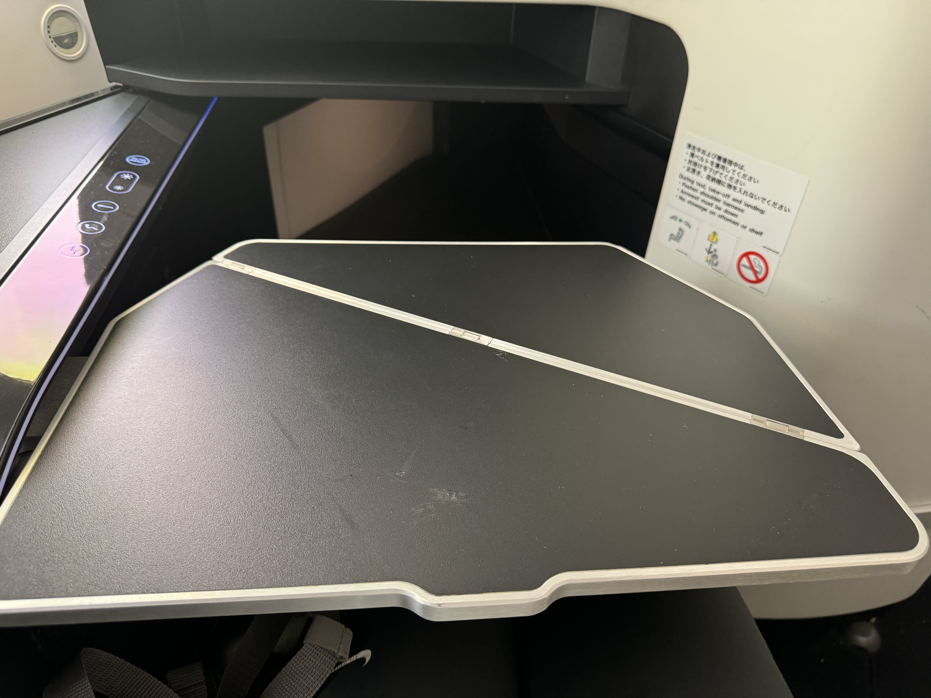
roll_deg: -2.4
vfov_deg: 56.8
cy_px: 349
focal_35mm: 24
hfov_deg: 71.6
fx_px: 645
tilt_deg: -40.3
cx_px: 466
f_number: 1.78
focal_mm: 6.76
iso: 320
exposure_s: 1/56
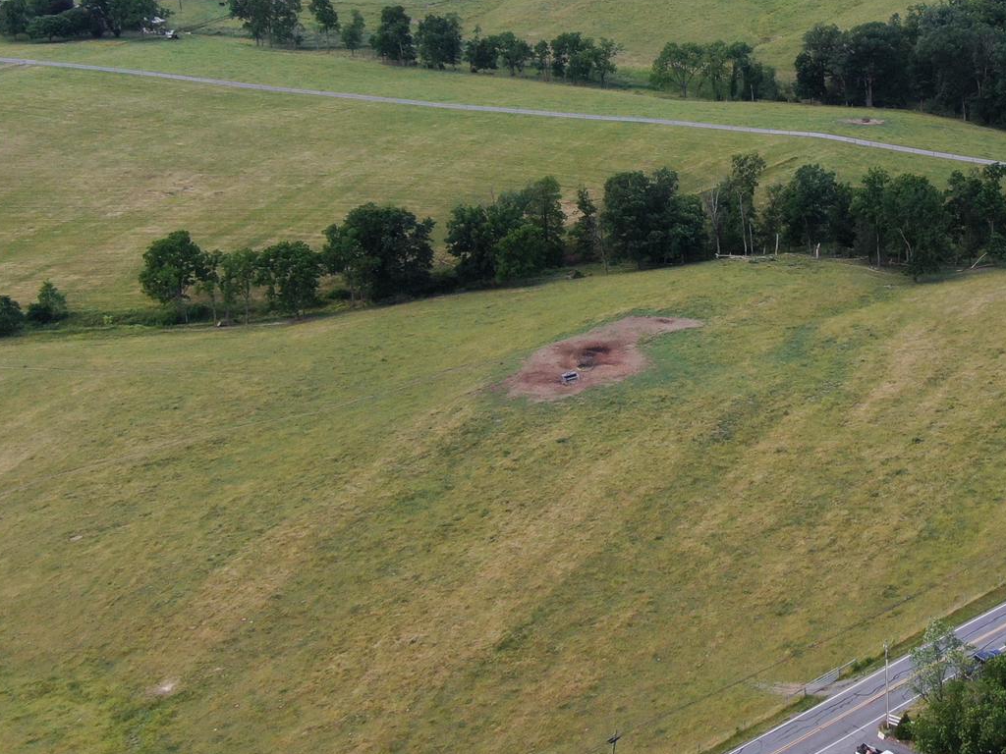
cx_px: 978
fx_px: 1860
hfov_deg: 28.6
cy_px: 176
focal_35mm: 64
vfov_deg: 22.7
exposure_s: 1/400
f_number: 3.1
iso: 100
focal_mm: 5.45
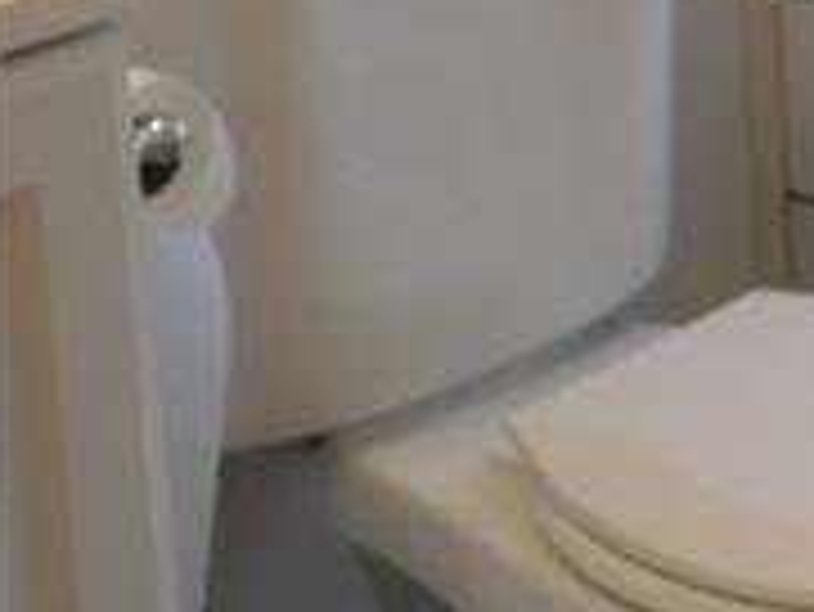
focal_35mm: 159
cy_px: -405
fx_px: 3741
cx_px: 1776
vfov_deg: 9.0
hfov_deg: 11.0
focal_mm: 6.3
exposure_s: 1/40
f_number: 3.5
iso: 125
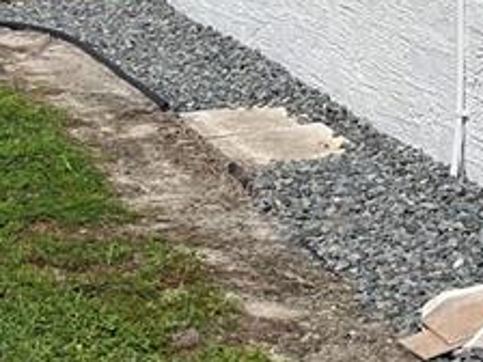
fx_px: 1786
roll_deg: -0.2
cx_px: 205
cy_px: -321
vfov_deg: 10.7
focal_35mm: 128
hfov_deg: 15.4
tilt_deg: +2.0
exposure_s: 1/3247
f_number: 1.8
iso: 32
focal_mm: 3.99
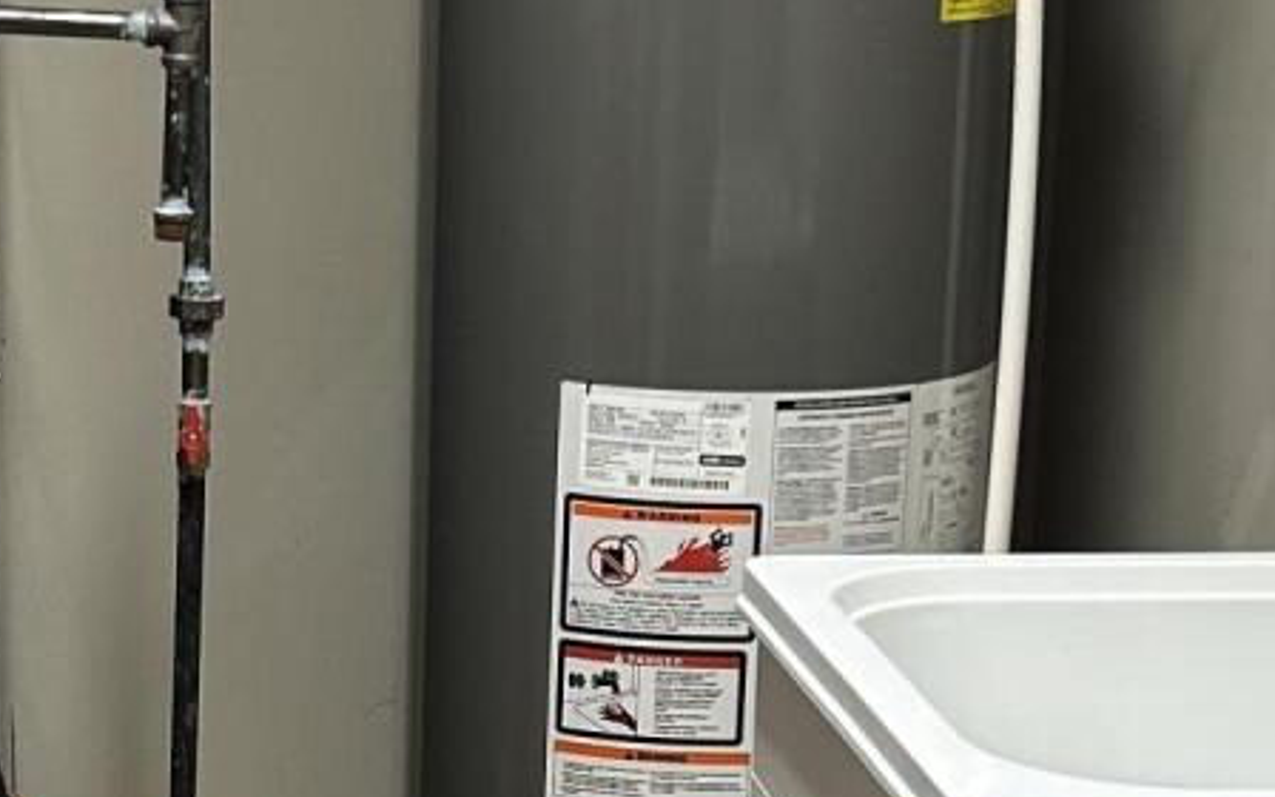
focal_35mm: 123
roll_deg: -0.8
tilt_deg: -14.6
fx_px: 4274
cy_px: 726
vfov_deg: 10.6
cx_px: 359
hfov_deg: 16.9
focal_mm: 5.7
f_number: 1.5
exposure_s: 1/60
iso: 64
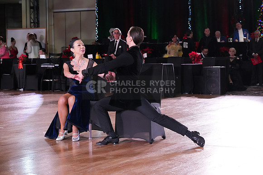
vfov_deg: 15.5
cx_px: 132
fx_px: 643
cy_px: 88
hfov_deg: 23.1
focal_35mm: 88
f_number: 5.6
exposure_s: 1/320
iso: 5000
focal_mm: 88
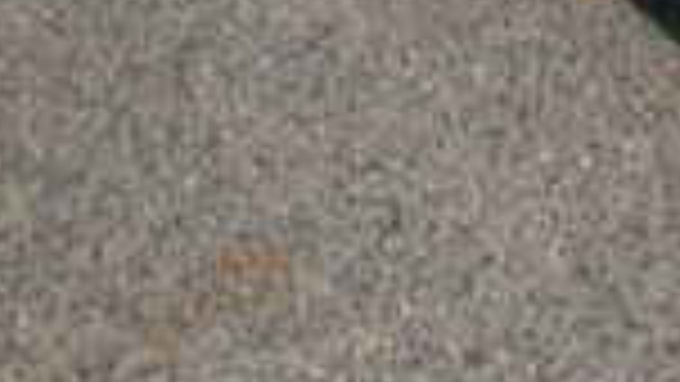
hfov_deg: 14.6
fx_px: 2254
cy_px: -499
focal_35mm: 125
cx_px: 1297
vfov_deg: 8.9
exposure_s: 1/140
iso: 100
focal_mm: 4.9
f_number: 10.4
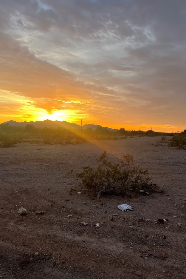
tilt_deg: +1.6
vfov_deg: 54.4
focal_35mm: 35
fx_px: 271
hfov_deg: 37.8
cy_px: 140
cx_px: 87
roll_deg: +0.4
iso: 50
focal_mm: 5.7
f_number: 1.5
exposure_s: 1/431
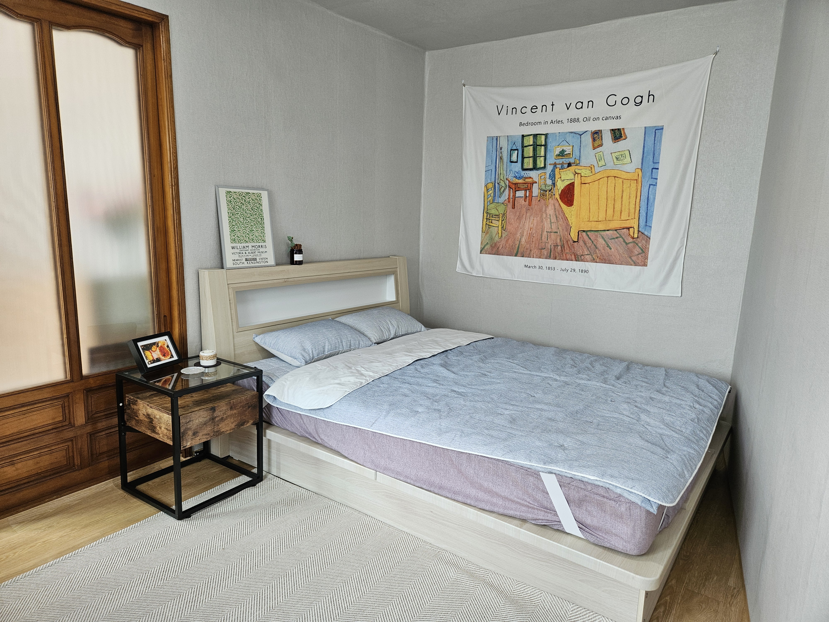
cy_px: 311
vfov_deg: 58.9
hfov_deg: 73.9
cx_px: 414
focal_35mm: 23
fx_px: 551
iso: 80
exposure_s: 1/120
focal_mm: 5.4
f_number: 1.8
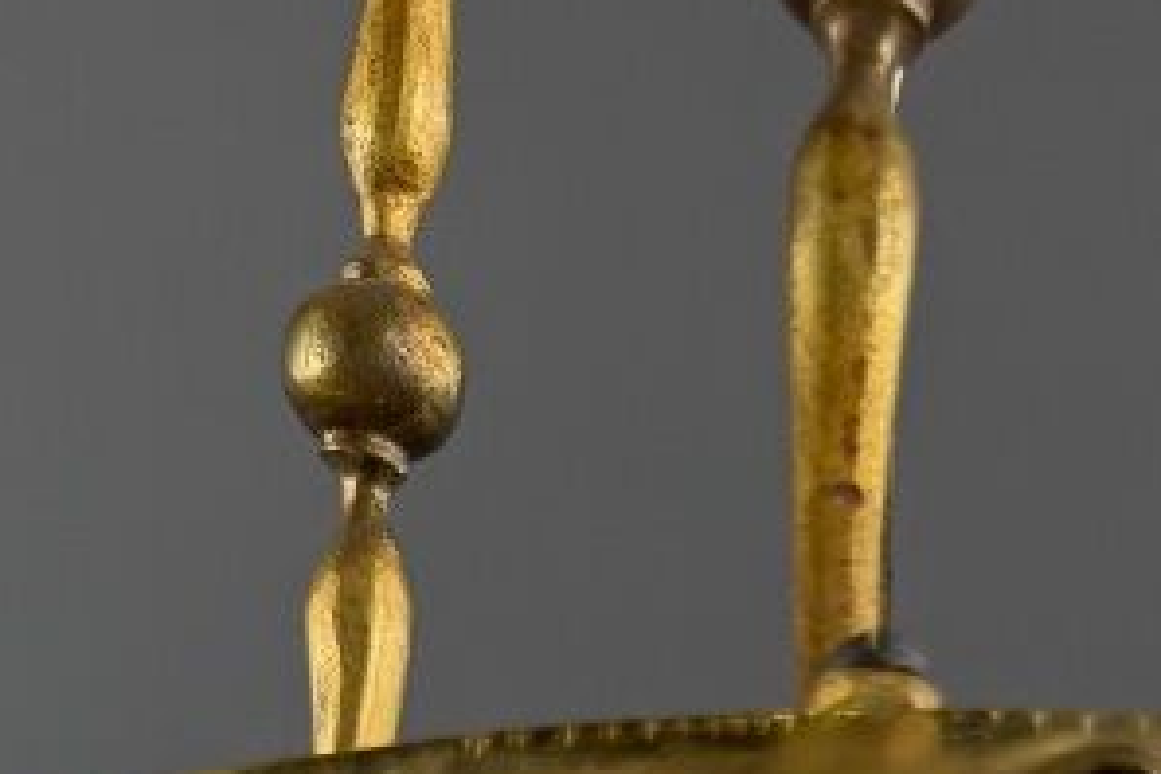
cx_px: 880
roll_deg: -1.0
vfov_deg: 10.3
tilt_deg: -6.5
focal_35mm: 101
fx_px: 3257
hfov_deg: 20.1
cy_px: 2240
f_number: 1.78
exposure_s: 1/100
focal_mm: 6.76
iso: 64
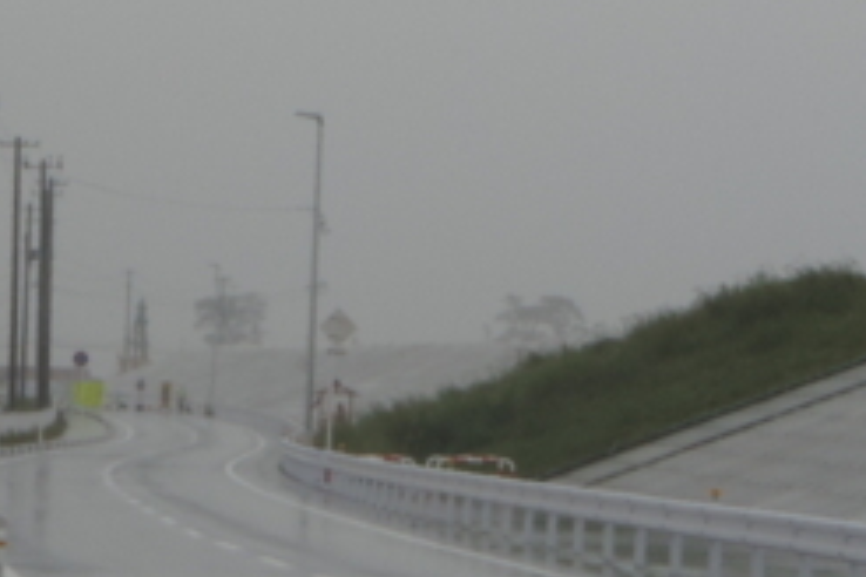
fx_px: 8539
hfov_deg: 5.8
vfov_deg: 3.9
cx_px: 137
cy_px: -303
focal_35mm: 355
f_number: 4.2
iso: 80
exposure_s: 1/400
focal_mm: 18.7
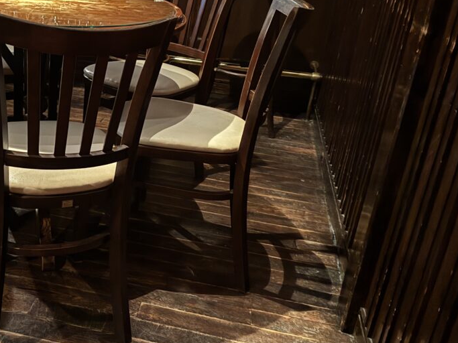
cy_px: 153
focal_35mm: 45
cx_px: 121
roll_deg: -5.0
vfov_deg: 32.1
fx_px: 595
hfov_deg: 41.0
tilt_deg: -22.2
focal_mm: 6.76
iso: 1600
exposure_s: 1/10
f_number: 1.78
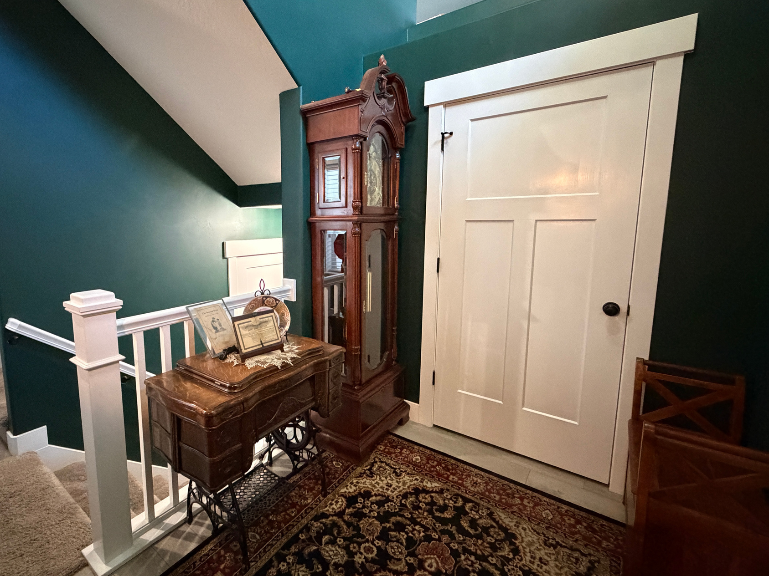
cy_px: 270
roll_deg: +1.0
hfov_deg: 89.9
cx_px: 308
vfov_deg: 74.6
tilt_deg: -7.9
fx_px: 378
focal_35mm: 17
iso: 1000
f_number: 2.2
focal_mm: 2.22
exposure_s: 1/40
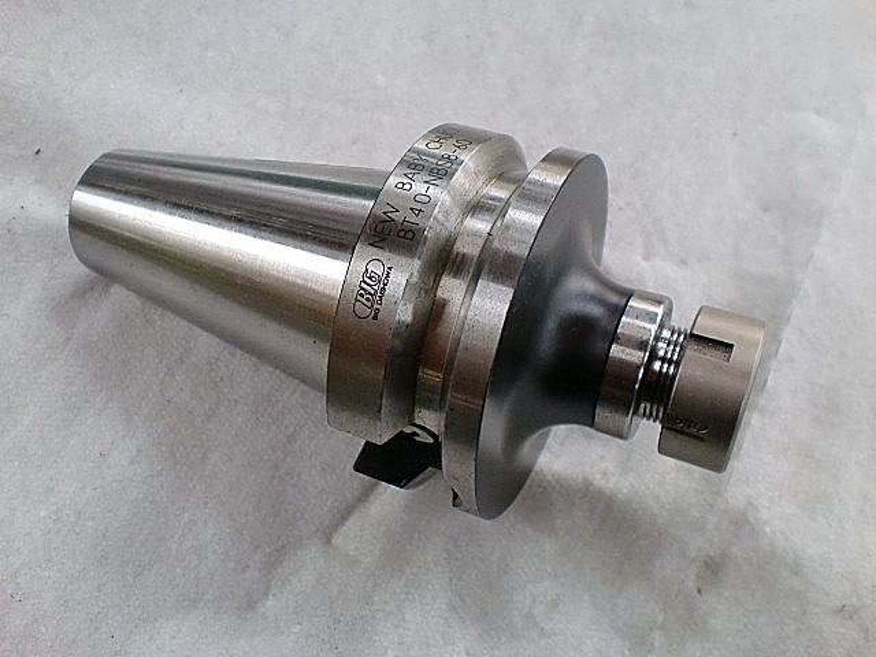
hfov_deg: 52.6
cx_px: 438
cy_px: 328
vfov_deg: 40.7
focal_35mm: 35
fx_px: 886
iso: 250
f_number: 3.1
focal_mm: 6.3
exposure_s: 1/60
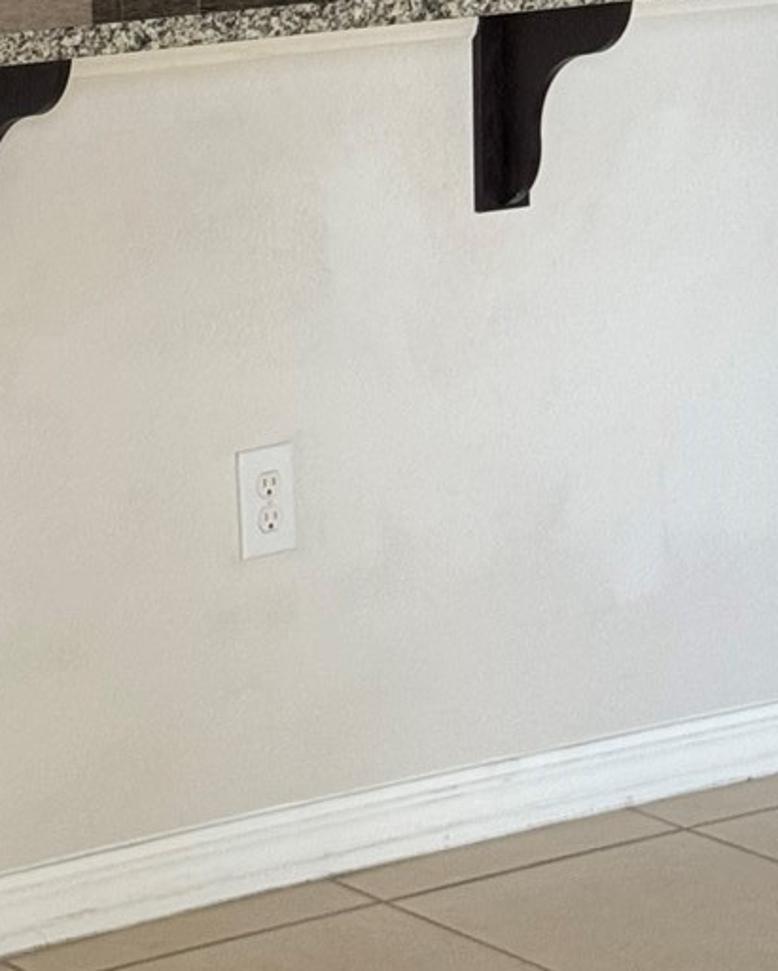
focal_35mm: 146
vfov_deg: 12.7
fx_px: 4198
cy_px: -327
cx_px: -25
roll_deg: +1.8
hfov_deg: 10.5
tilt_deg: -2.1
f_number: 1.78
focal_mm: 6.76
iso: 250
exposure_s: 1/52
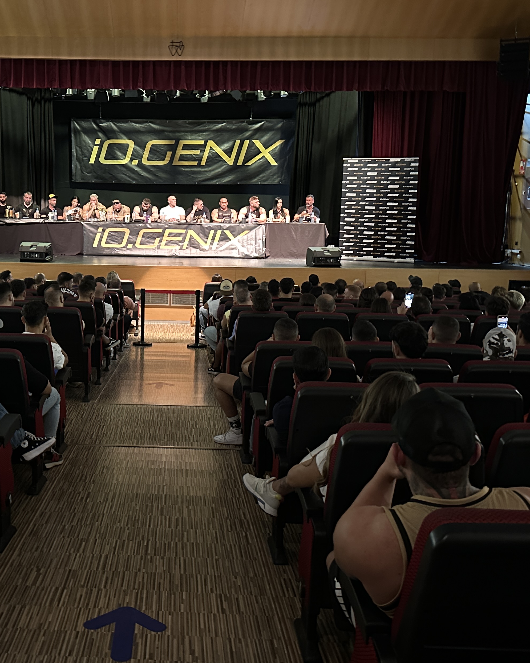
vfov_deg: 47.9
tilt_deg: -8.4
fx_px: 745
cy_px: 301
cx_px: 146
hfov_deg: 38.4
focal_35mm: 38
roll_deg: -1.2
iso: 1600
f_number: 1.78
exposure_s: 1/27
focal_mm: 6.86
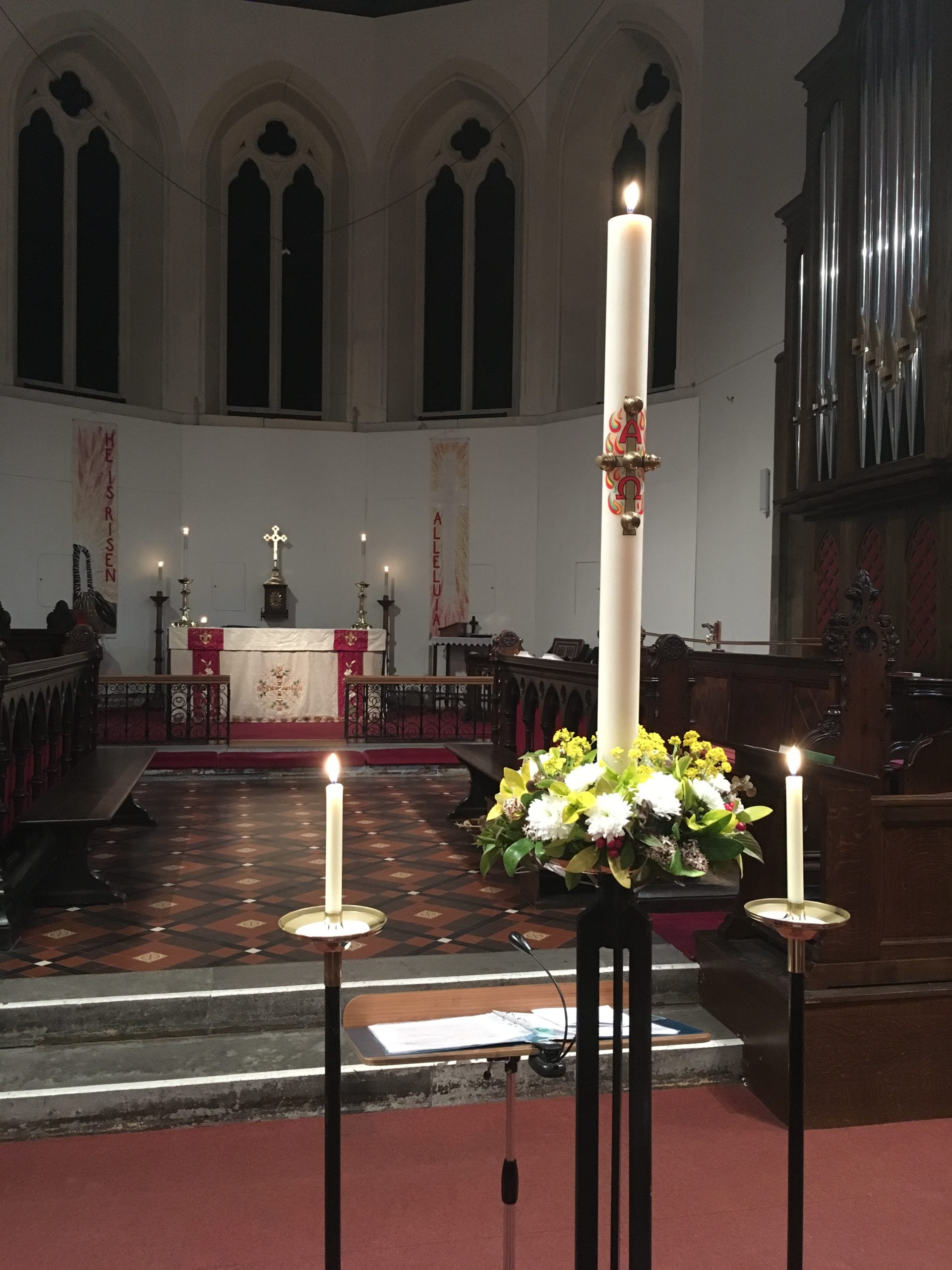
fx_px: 1063
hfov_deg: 48.2
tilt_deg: +0.4
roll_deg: -1.6
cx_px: 476
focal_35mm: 29
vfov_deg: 61.7
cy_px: 635
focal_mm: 4.15
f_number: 2.2
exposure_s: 1/17
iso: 200
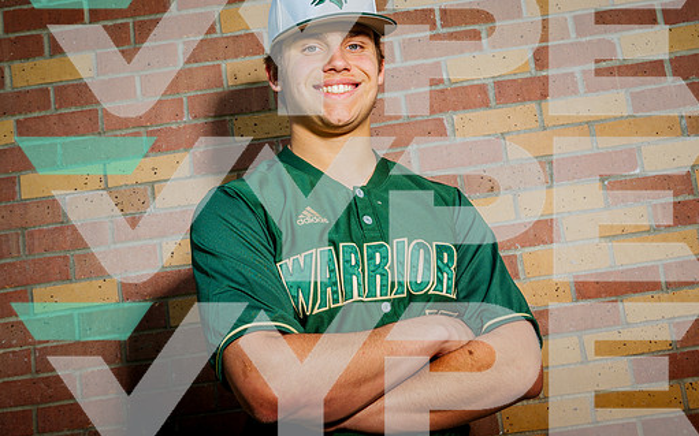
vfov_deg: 29.2
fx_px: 838
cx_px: 362
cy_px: 210
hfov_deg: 45.3
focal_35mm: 44
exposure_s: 1/125
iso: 100
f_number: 11
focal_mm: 38
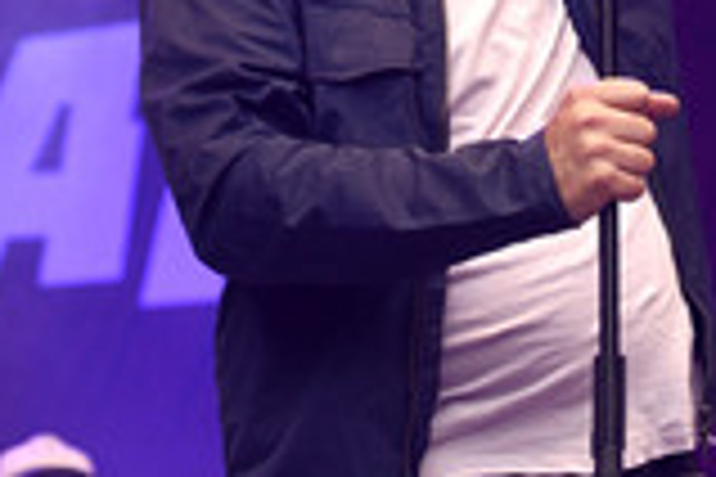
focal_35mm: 199
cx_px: 849
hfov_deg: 10.2
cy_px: -18
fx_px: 3958
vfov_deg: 6.9
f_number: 3.5
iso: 800
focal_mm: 70
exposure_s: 1/500
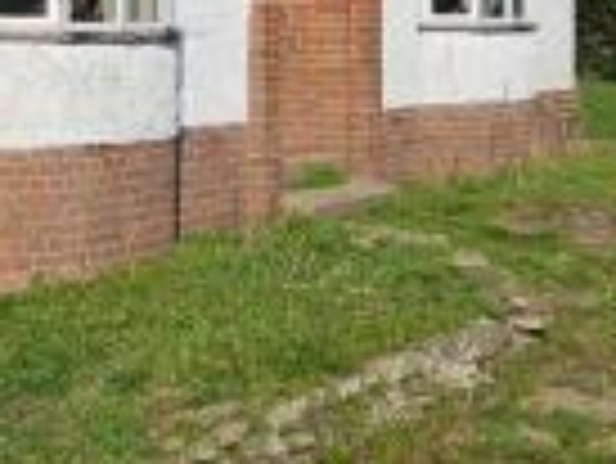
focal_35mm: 98
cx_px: -173
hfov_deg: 18.7
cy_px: -83
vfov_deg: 14.7
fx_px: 1745
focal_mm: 5.4
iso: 25
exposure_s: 1/2175
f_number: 1.8
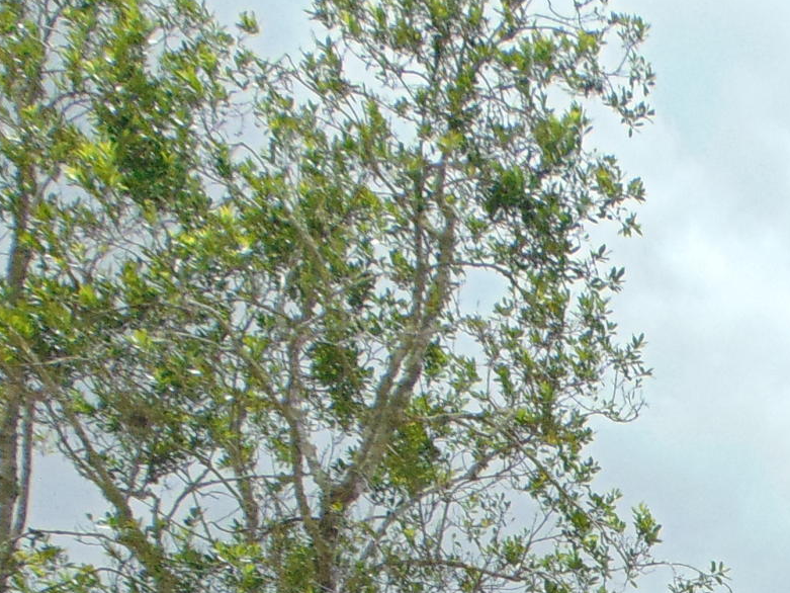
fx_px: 2191
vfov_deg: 13.6
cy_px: 1118
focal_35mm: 96
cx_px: 1008
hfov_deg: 19.0
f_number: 7.7
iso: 80
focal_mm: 4.5
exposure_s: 1/320
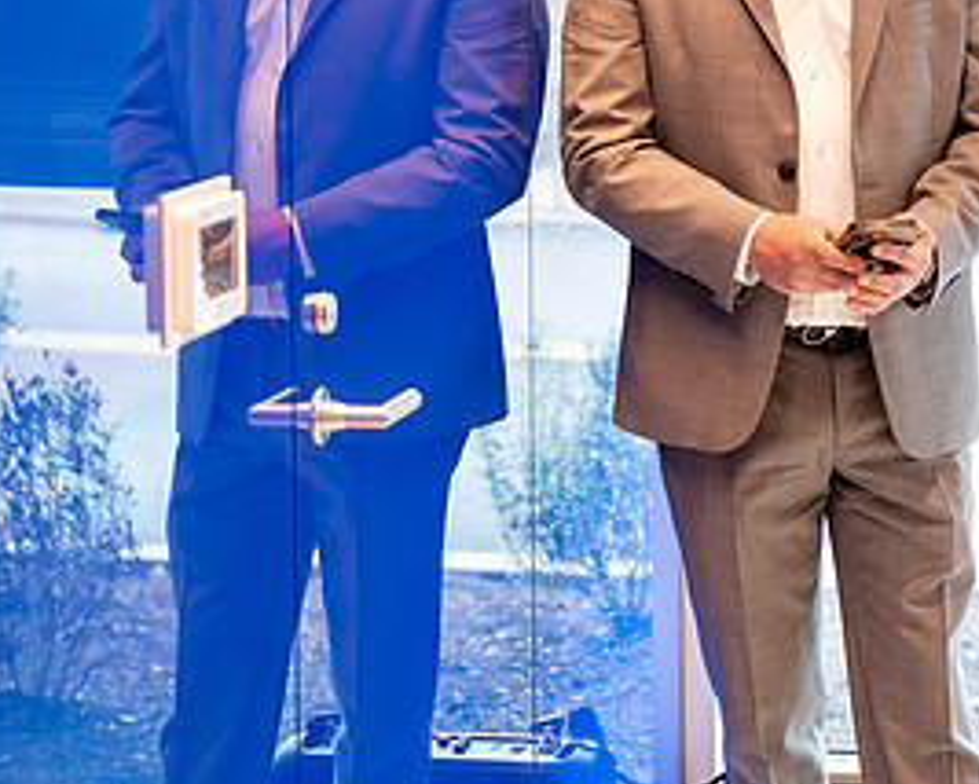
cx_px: 677
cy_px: 49
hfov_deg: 14.8
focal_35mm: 130
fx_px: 3769
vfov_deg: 11.8
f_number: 3.2
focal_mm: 60
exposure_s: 1/250
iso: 1000
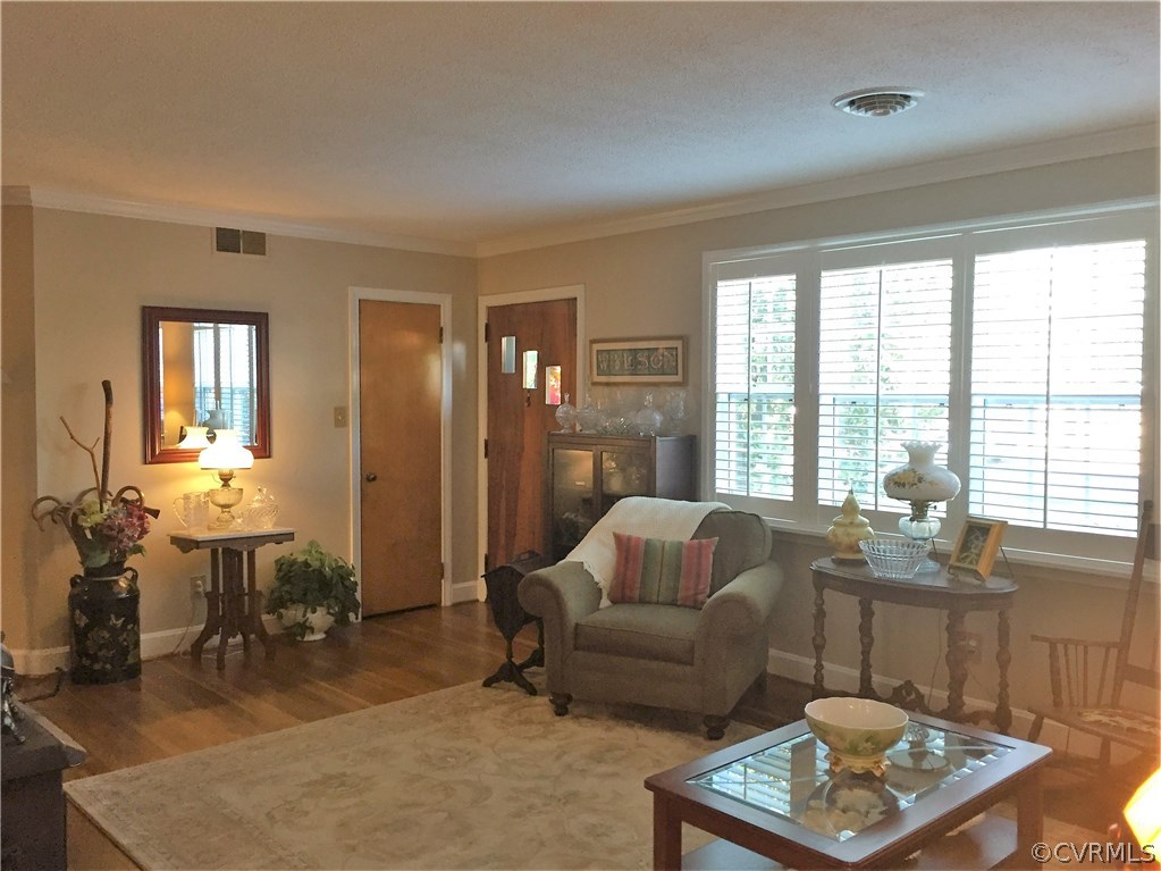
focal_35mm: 29
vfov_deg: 48.2
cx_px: 580
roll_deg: -1.9
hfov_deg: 61.7
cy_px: 436
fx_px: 973
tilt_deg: -3.0
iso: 125
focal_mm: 4.15
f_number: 2.2
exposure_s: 1/30
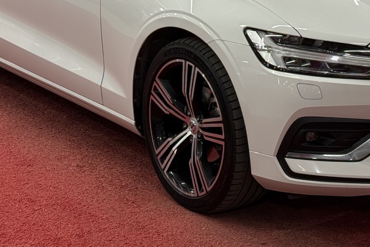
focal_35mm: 108
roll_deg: -0.6
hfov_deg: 18.9
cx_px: 249
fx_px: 1110
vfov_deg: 12.5
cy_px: -13
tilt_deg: -8.5
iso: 64
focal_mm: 6.76
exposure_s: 1/132
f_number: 1.78
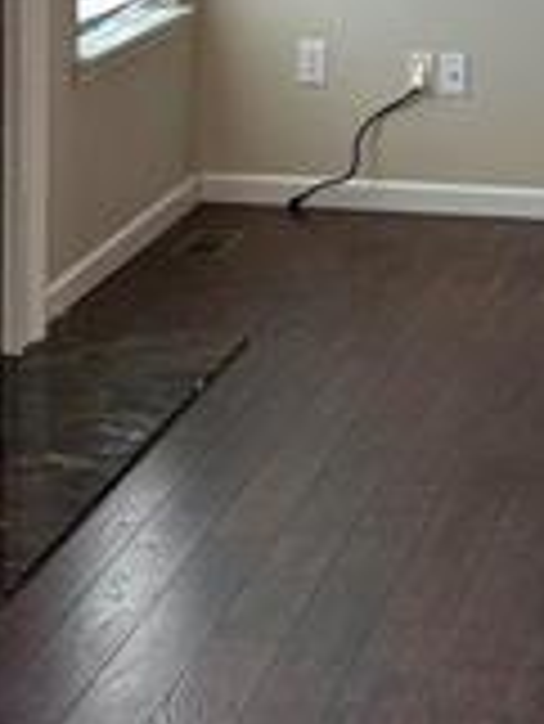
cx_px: 566
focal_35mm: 124
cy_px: 18
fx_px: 2595
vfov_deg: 15.6
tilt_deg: -8.6
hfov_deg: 11.8
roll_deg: -1.1
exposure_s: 1/120
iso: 80
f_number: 1.5
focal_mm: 5.7
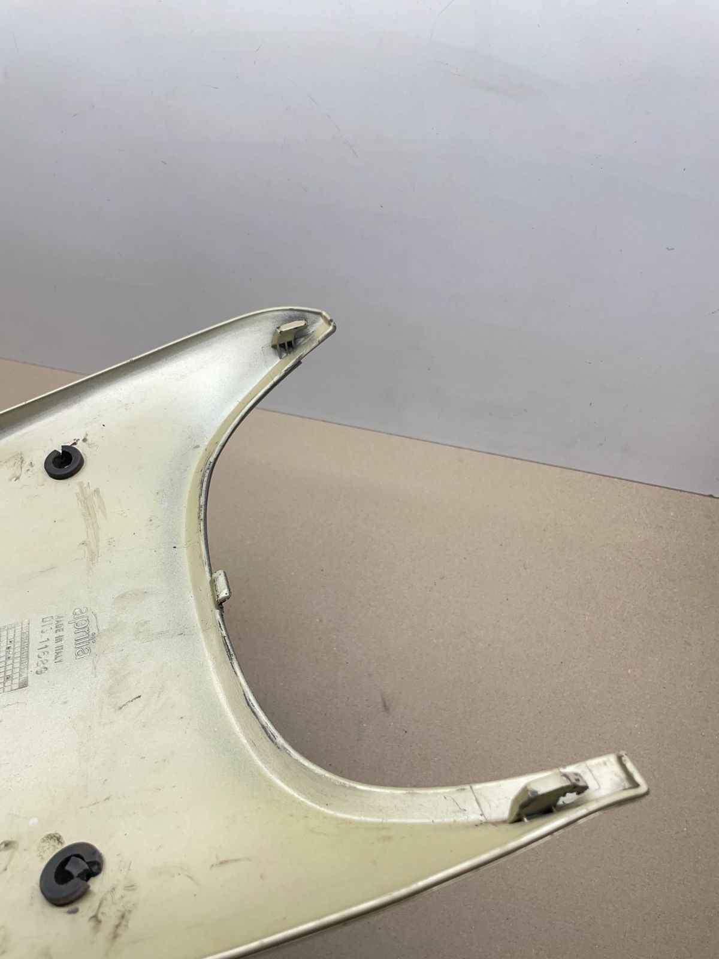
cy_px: 480
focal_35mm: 26
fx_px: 720
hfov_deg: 53.1
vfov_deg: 67.3
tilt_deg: -57.8
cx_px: 360
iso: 40
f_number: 1.6
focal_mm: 4.2
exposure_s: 1/100
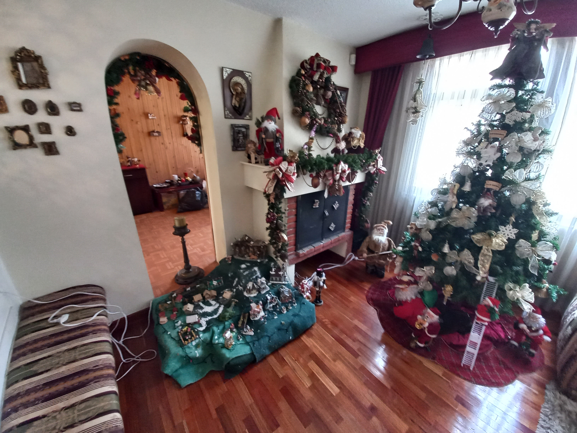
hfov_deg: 106.2
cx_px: 288
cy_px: 216
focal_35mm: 13
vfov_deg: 89.9
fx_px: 217
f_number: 2.2
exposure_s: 1/20
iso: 200
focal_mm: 1.42
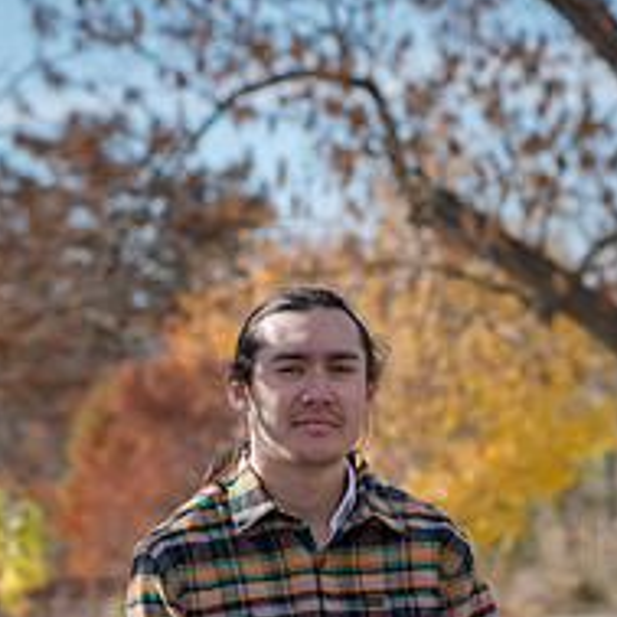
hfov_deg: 7.7
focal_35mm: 227
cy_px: 650
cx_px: 310
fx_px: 4578
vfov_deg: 7.7
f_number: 6.3
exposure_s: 1/800
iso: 400
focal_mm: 112
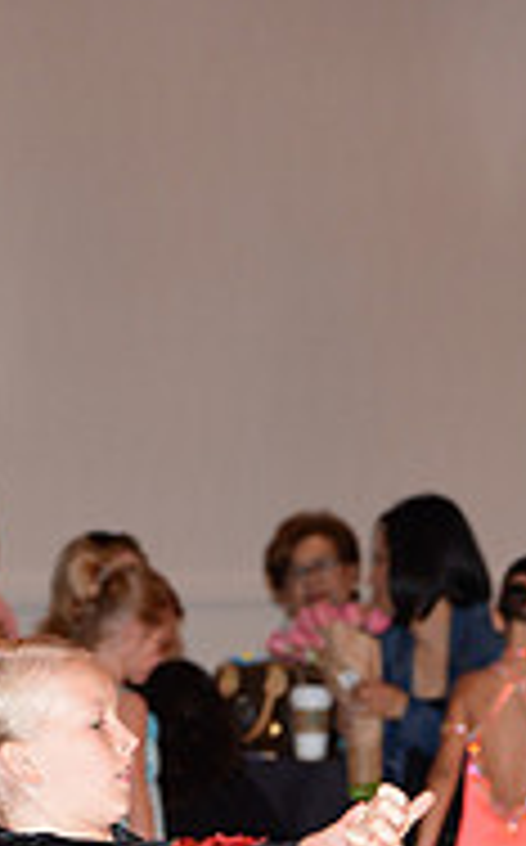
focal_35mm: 377
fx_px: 8674
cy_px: 1260
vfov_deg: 5.5
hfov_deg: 3.5
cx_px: 16
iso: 1250
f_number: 5.6
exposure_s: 1/200
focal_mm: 120
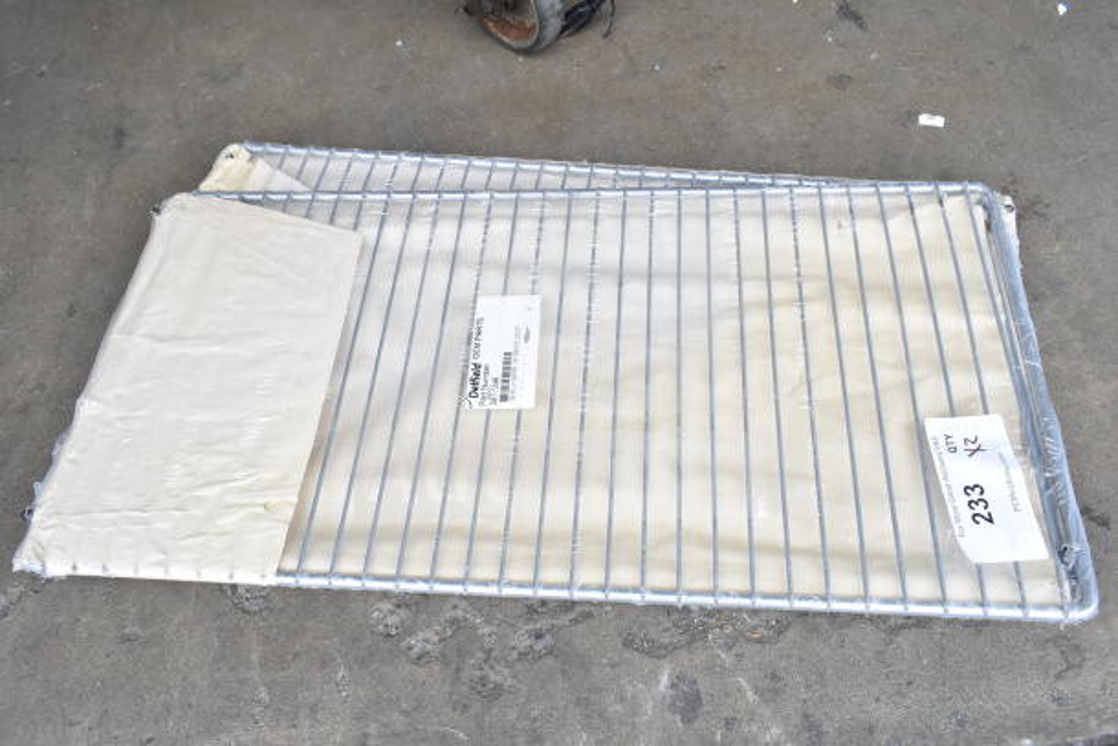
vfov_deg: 48.0
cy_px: 373
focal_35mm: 27
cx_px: 559
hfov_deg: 67.4
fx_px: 839
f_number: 10
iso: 1600
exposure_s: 1/400
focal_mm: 18
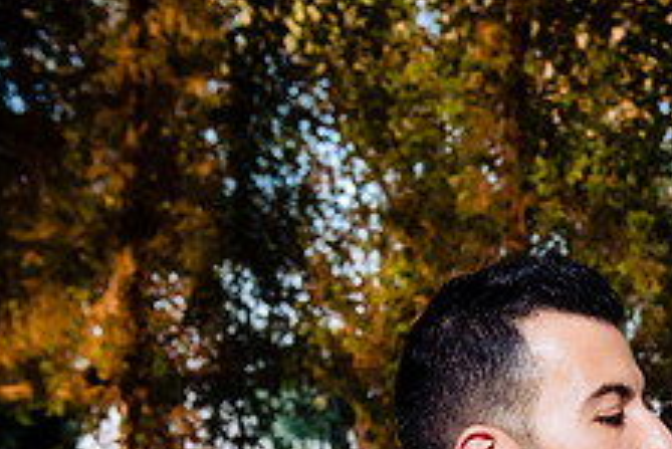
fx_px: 1849
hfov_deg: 19.9
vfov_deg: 13.4
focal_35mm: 99
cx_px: 696
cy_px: 577
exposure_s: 1/160
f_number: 5
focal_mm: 38
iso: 800
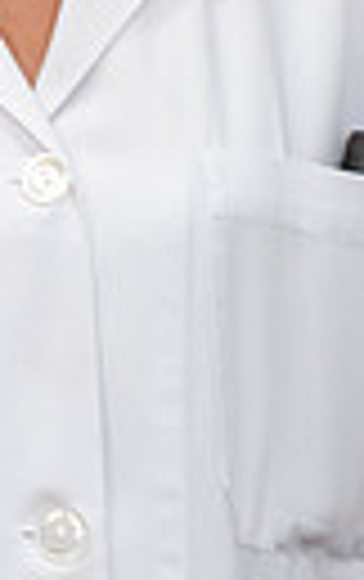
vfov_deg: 3.3
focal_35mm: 640
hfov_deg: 2.1
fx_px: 10124
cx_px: -63
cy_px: -387
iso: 5000
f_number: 4
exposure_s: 1/80
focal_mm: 180
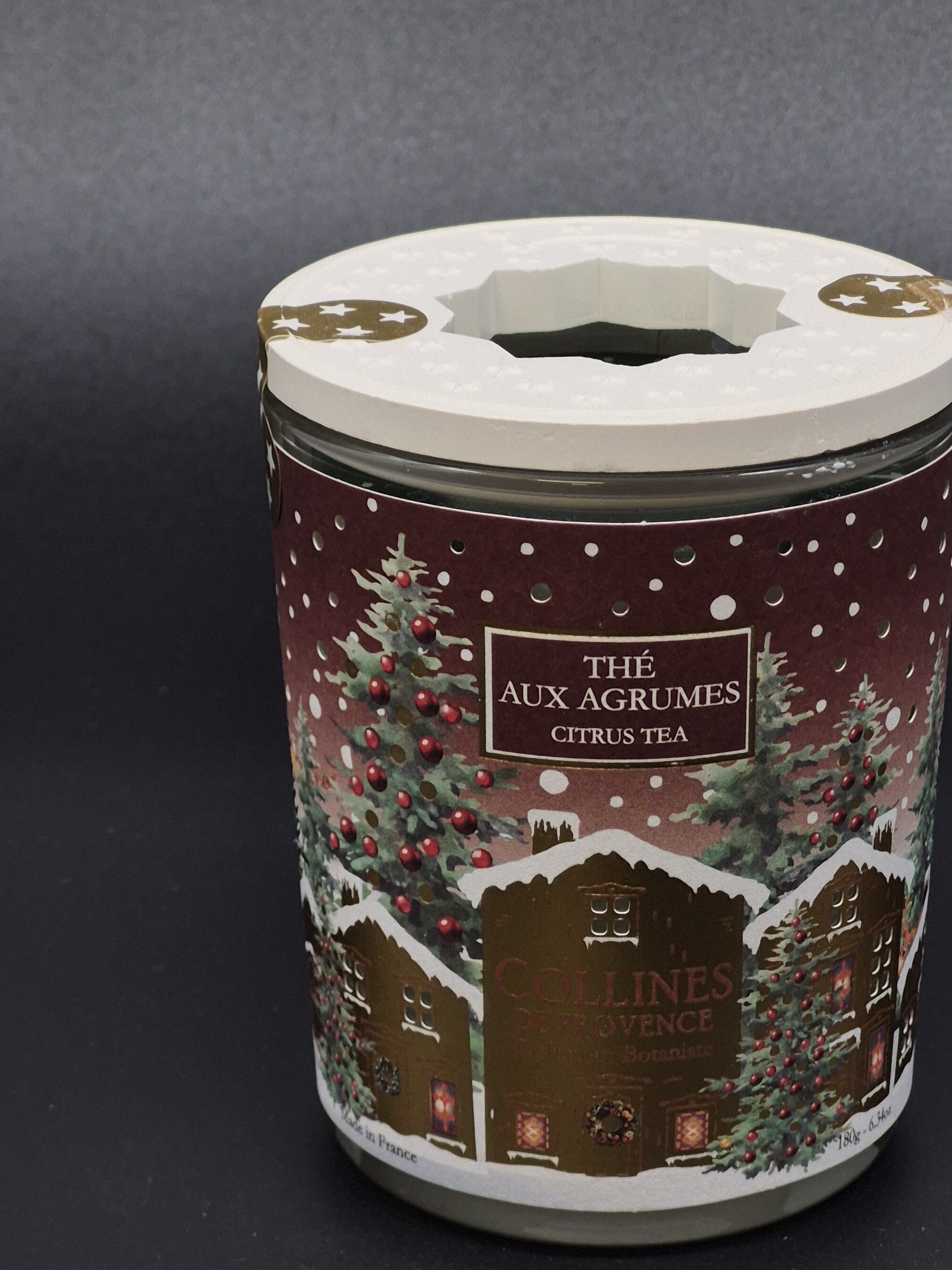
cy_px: 694
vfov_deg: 19.1
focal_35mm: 103
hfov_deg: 14.3
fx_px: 3777
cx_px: 638
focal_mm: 7
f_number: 2.4
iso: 40
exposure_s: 1/50
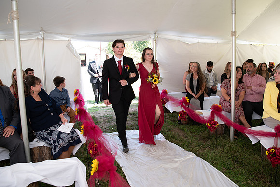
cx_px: 139
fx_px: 207
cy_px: 89
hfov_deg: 68.2
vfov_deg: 48.5
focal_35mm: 27
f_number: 3.2
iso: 320
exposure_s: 1/200
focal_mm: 24
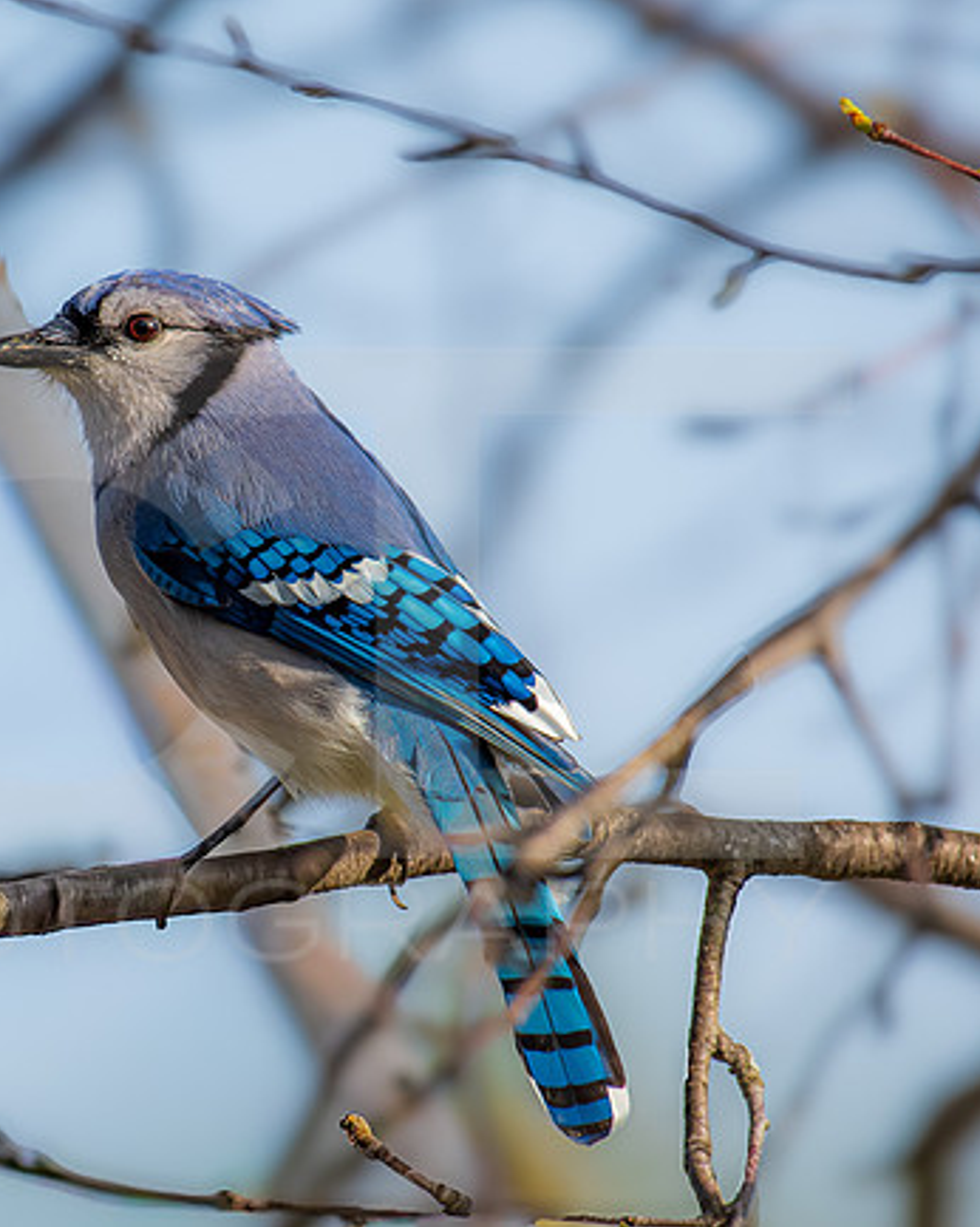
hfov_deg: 1.4
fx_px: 40526
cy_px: 581
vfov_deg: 1.7
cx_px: 237
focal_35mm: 1117
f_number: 5.6
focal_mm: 500
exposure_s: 1/2000
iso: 500
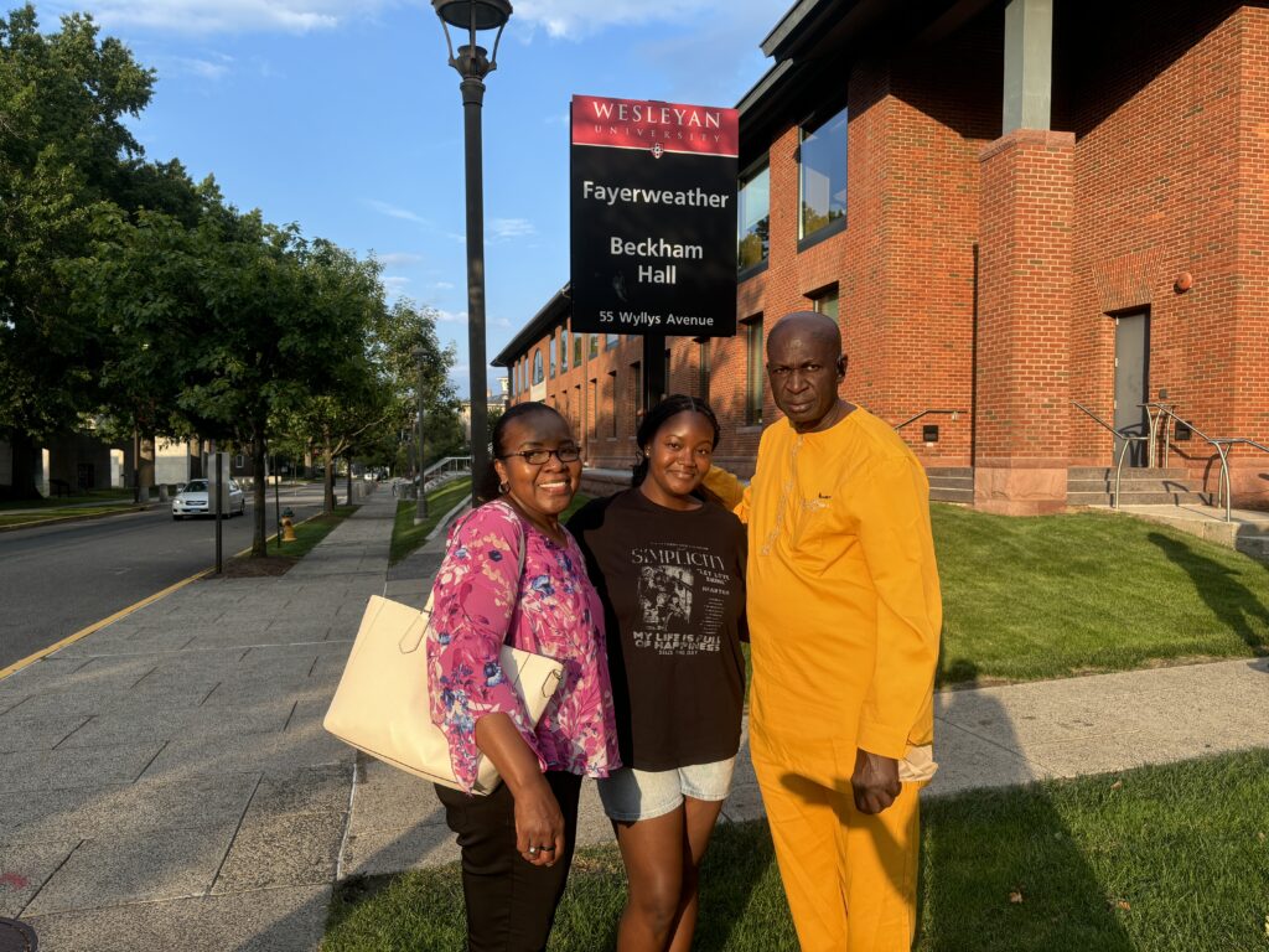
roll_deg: -0.3
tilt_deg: -2.0
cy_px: 476
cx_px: 634
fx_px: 953
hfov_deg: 67.3
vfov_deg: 53.1
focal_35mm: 26
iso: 50
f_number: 1.6
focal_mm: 5.96
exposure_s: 1/903
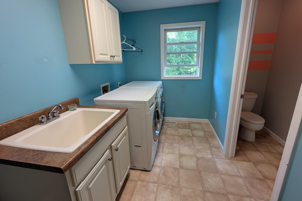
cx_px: 156
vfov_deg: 85.1
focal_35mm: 13
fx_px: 109
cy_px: 90
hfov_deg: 108.3
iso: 54
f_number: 1.7
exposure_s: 1/60
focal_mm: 2.02
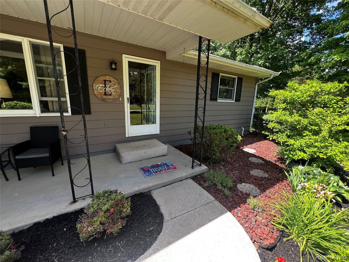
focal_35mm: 13
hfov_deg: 106.2
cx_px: 174
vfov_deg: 89.9
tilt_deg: -12.4
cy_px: 131
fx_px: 131
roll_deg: -1.8
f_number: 1.8
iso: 32
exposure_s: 1/131
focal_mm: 1.57
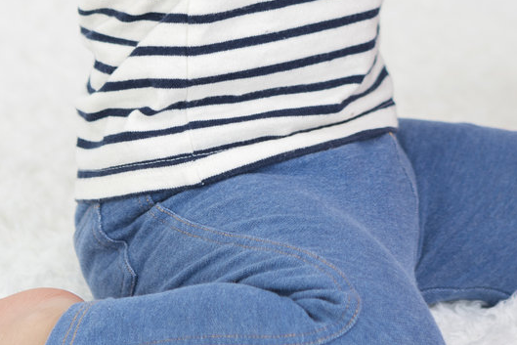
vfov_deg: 6.0
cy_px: -150
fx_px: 3261
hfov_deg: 9.0
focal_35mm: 227
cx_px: 483
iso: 50
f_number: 2.8
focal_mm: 60
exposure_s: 1/125
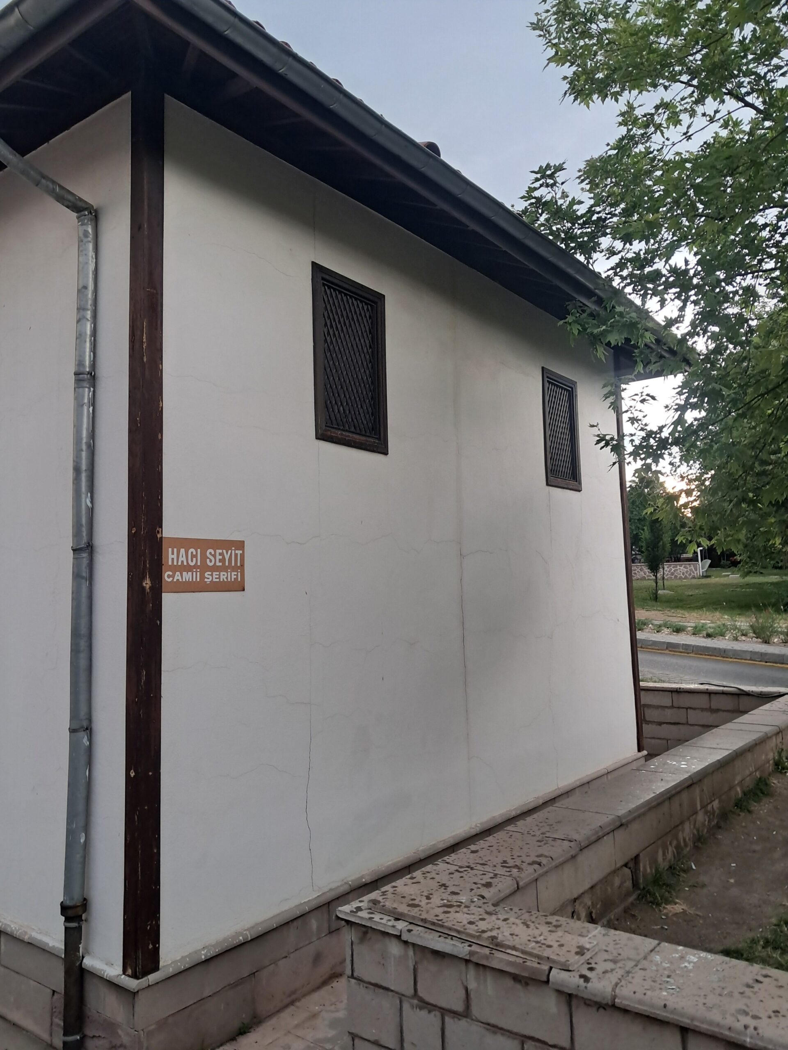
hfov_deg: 51.4
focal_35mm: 27
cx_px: 394
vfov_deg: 65.3
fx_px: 820
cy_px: 525
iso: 125
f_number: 1.8
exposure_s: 1/50
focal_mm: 4
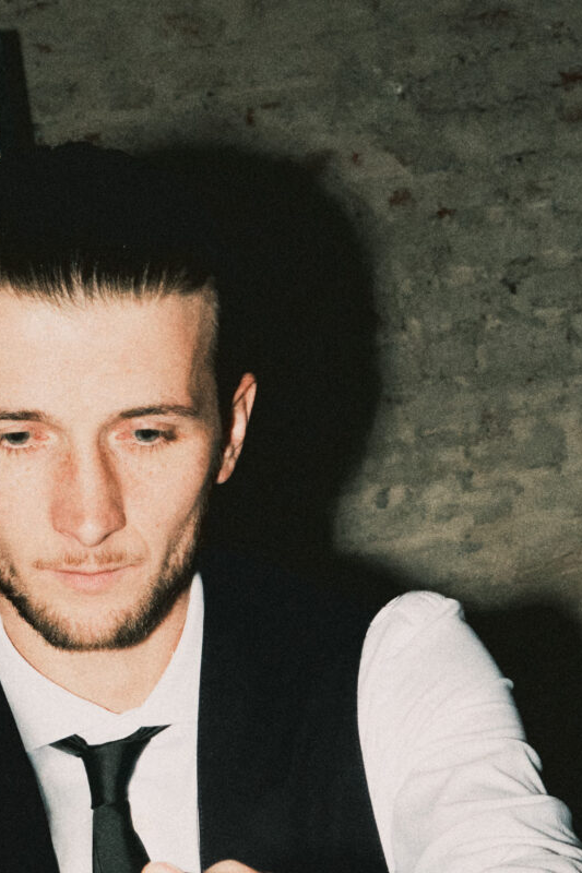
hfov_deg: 12.2
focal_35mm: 112
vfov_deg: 17.6
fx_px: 2717
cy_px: 978
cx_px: 182
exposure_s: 1/160
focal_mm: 23
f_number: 8
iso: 3200
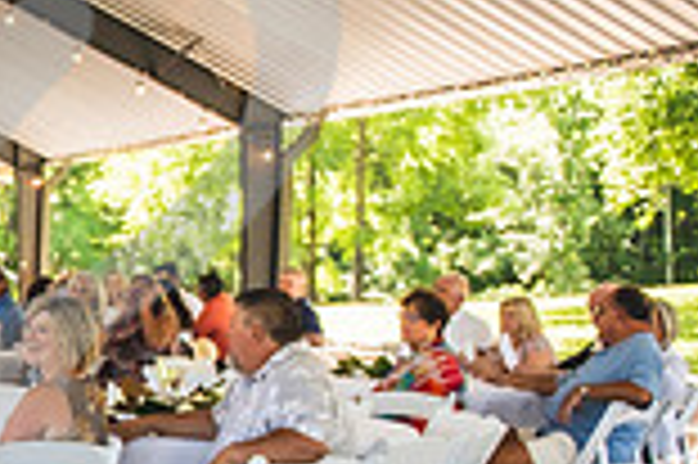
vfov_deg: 15.0
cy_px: 412
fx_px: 1743
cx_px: -374
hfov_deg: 19.5
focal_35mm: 90
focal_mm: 24
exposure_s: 1/250
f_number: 2.8
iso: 100
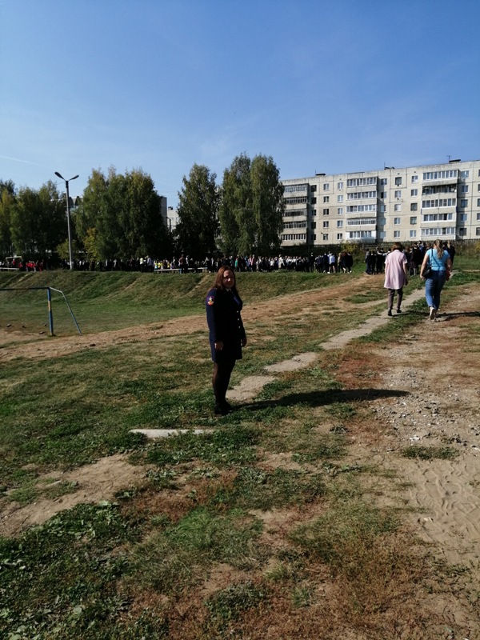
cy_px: 320
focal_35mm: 27
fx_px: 499
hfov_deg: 51.4
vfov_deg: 65.3
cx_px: 240
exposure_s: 1/1495
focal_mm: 3.88
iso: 50
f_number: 1.8
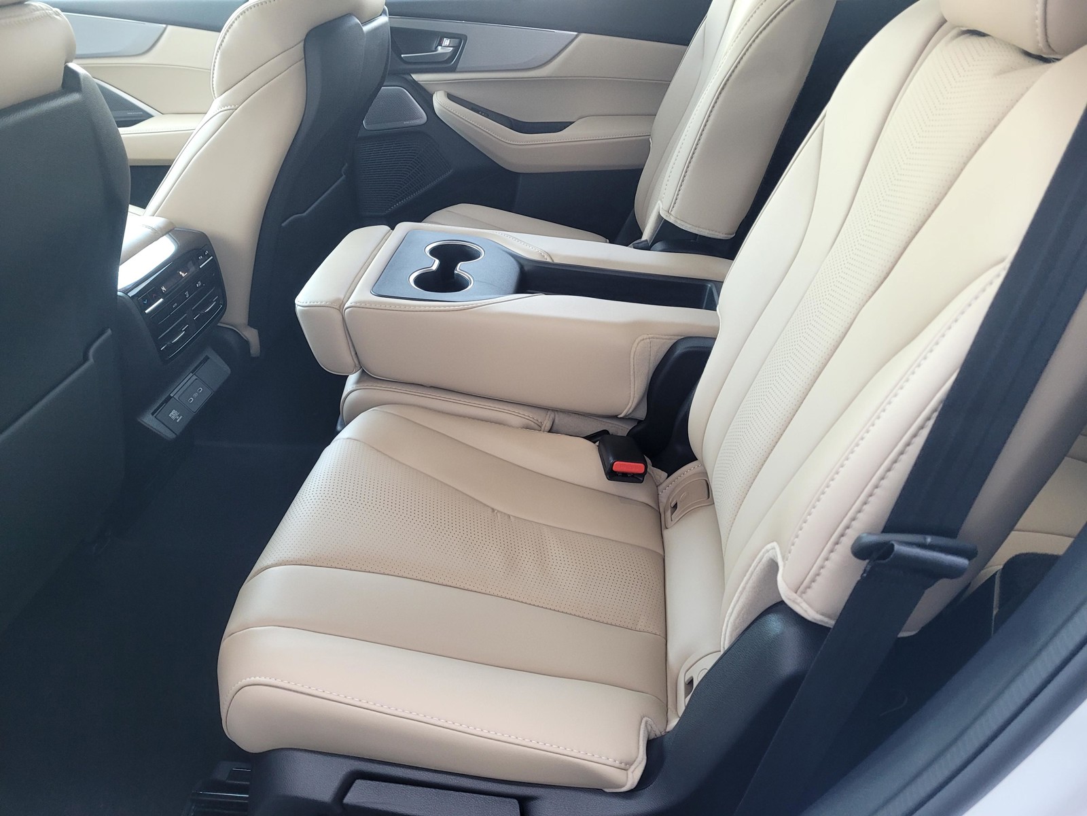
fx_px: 816
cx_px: 544
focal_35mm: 26
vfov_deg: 53.1
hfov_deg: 67.3
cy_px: 408
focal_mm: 5.4
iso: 160
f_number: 1.8
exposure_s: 1/60
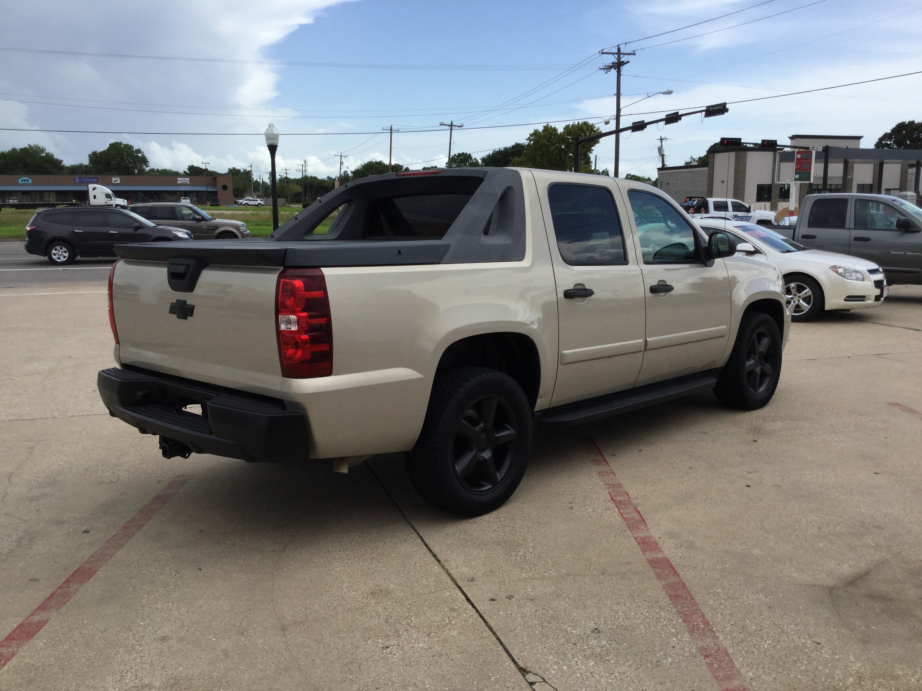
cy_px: 346
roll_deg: -1.1
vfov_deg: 45.4
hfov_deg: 58.4
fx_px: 826
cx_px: 461
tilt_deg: -11.4
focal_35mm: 31
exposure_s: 1/1314
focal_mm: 3.3
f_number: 2.4
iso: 25
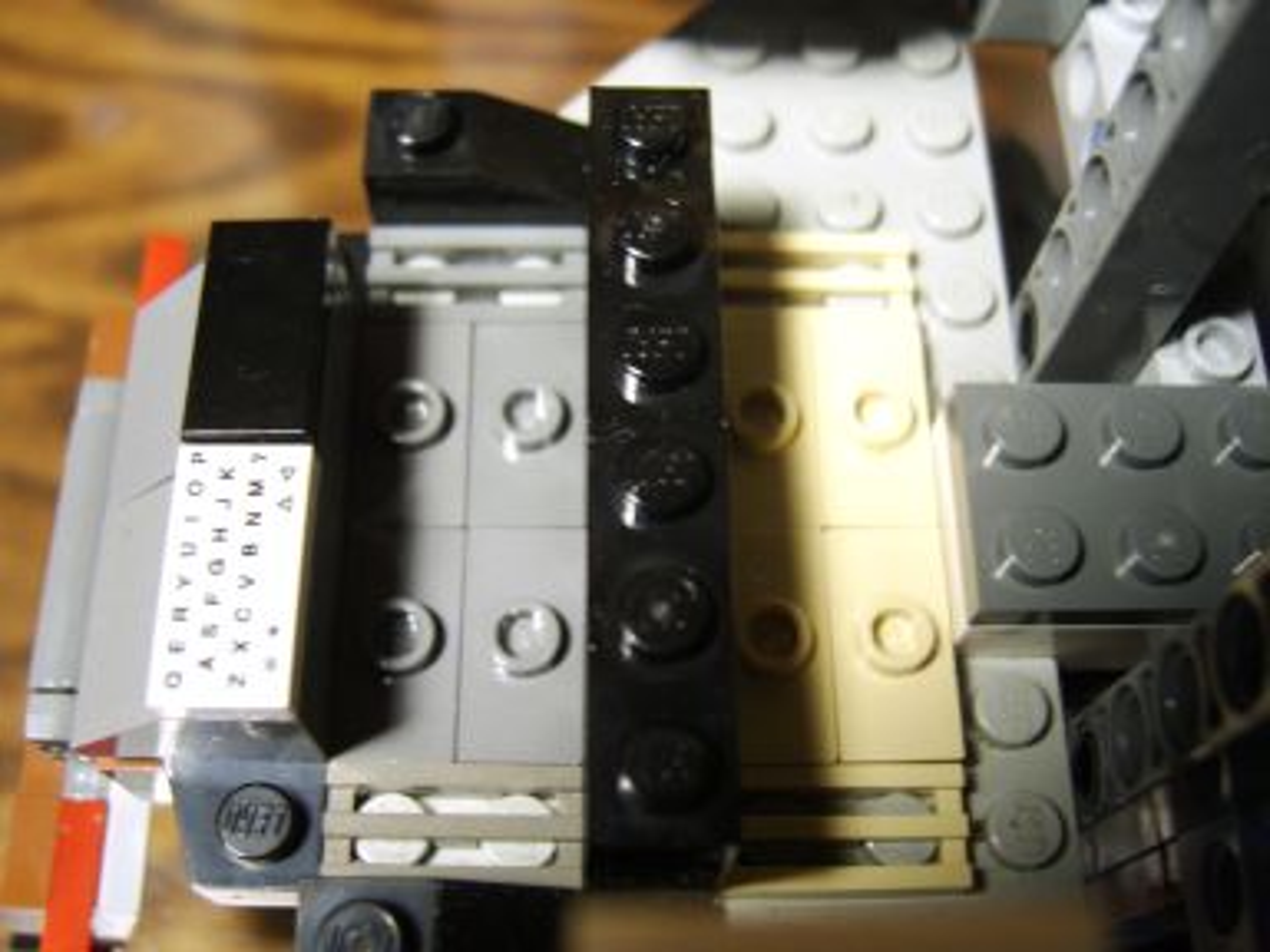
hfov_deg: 58.4
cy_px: 476
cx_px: 635
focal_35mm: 31
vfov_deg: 45.4
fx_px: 1137
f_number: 2.7
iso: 71
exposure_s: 1/4
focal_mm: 8.13
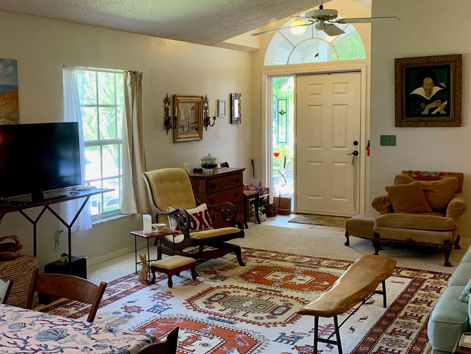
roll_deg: +0.9
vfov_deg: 33.6
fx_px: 585
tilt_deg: -3.8
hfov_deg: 43.0
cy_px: 170
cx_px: 146
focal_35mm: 43
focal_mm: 4.25
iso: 80
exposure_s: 1/60
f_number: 1.8
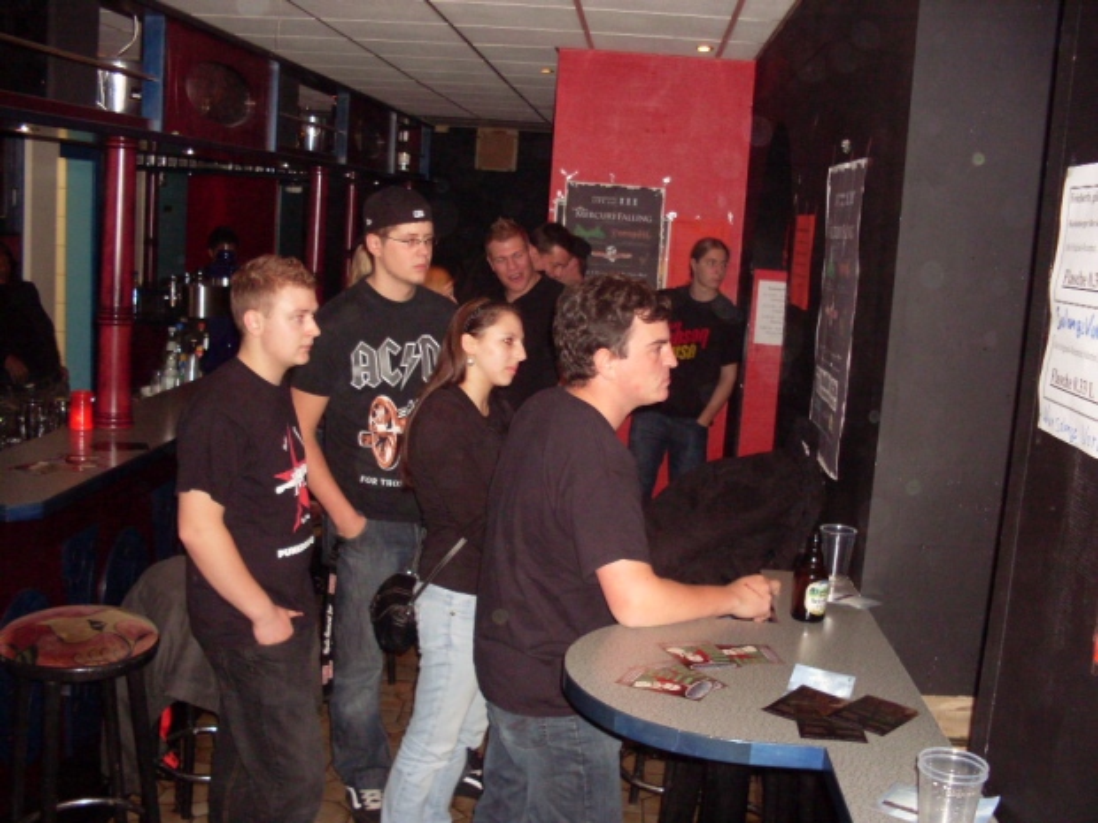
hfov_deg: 49.0
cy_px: 412
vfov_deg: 37.7
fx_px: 1205
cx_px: 549
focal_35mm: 38
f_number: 2.8
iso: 240
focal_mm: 6.3
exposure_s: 1/45
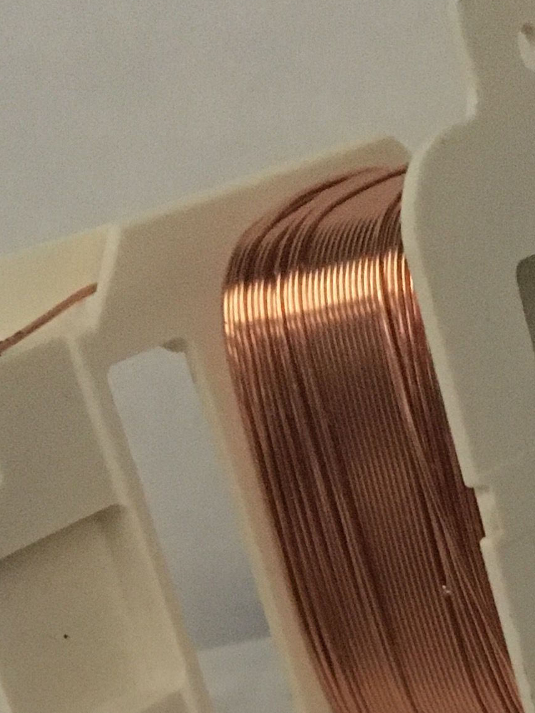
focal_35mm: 102
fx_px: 2101
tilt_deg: -31.8
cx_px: 430
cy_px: 1056
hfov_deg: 14.4
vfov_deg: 17.4
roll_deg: +8.5
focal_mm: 4.15
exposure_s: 1/15
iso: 500
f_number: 2.2
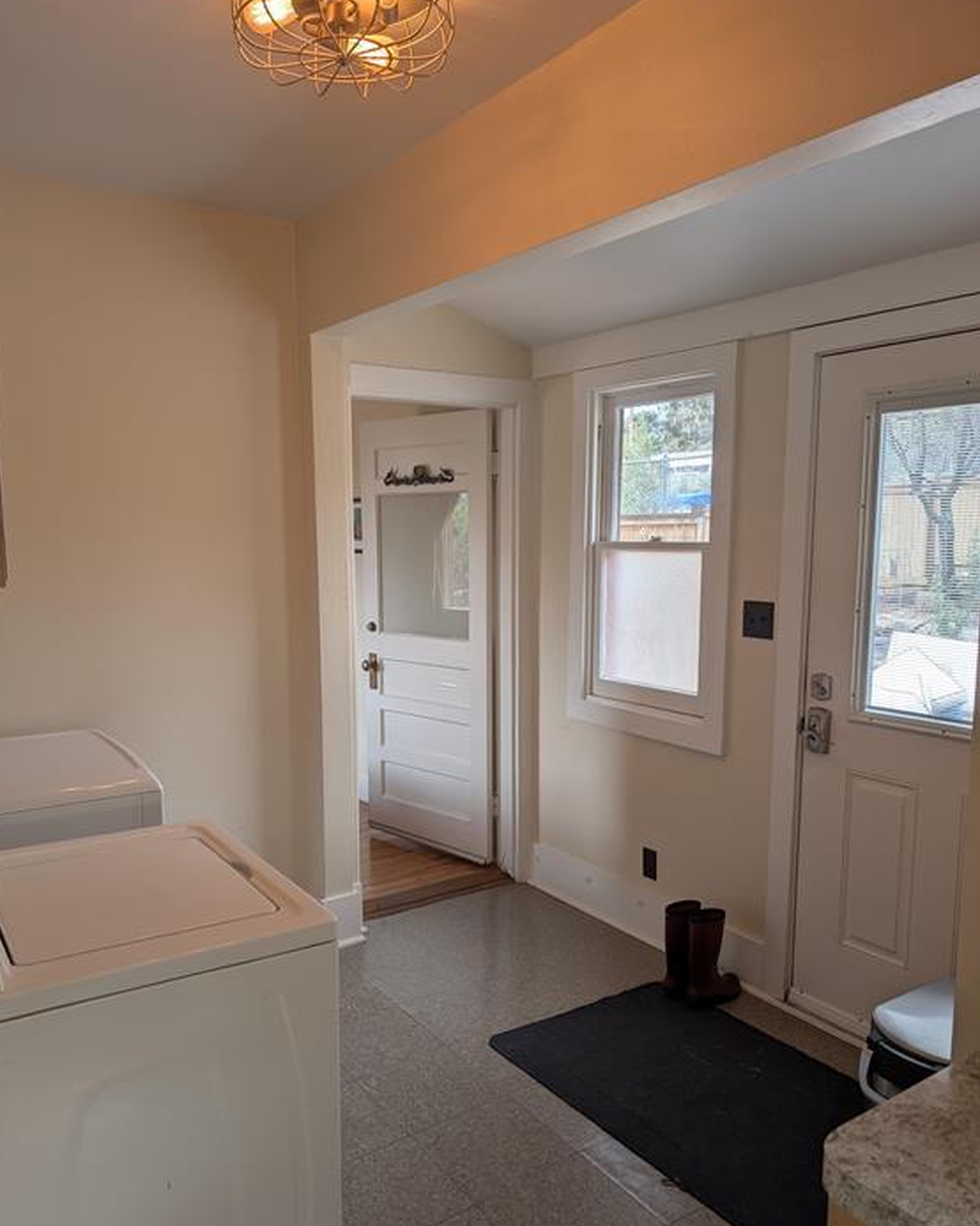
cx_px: 472
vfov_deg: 66.0
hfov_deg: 54.9
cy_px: 655
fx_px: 943
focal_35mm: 26
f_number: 1.68
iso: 23
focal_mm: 6.9
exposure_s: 1/120
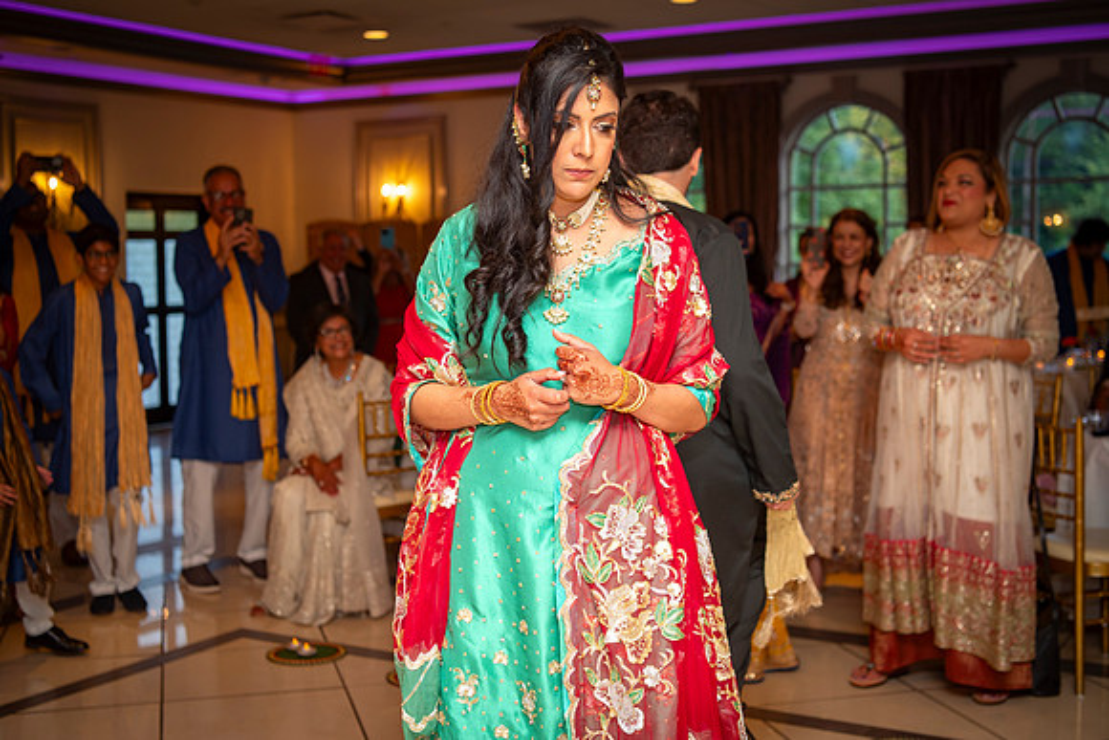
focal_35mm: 48
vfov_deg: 28.3
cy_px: 364
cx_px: 549
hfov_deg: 41.4
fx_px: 1468
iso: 500
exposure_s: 1/160
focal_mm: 44
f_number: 2.8
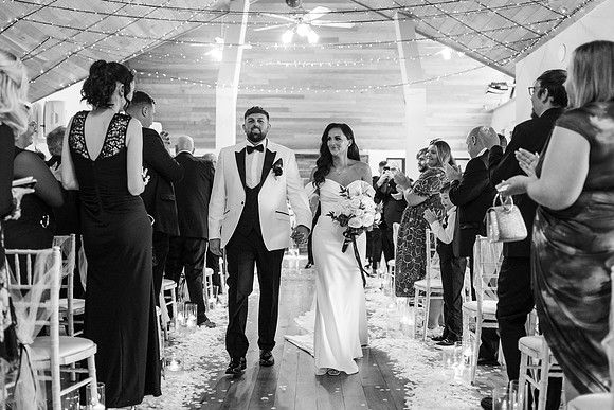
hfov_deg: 51.8
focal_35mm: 37
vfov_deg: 35.9
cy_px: 210
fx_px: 633
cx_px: 299
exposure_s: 1/200
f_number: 2
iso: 3200
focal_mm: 35
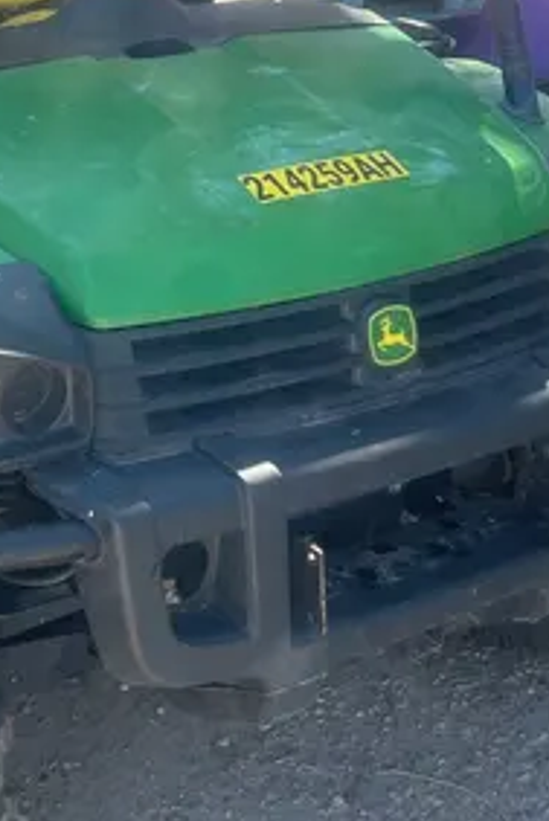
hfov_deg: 18.7
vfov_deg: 28.2
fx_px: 1599
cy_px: 167
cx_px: -70
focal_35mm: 70
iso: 50
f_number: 1.6
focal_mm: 4.2
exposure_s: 1/636
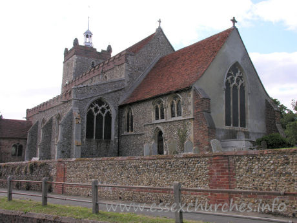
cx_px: 148
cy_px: 112
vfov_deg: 40.7
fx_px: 300
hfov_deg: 52.6
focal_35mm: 35
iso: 50
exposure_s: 1/160
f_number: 5
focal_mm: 8.9
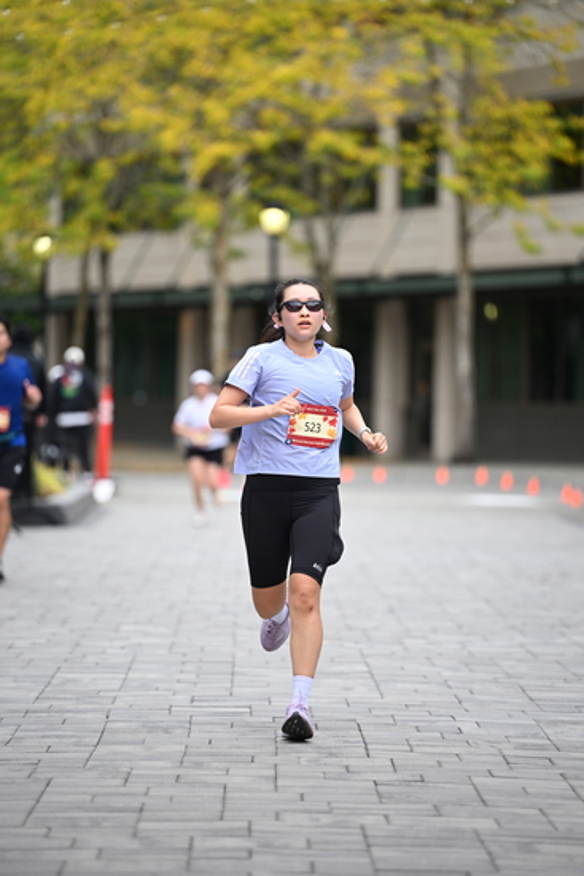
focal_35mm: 180
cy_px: 438
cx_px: 292
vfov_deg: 11.4
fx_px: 4377
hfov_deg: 7.6
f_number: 2.8
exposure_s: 1/2000
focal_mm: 180
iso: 640
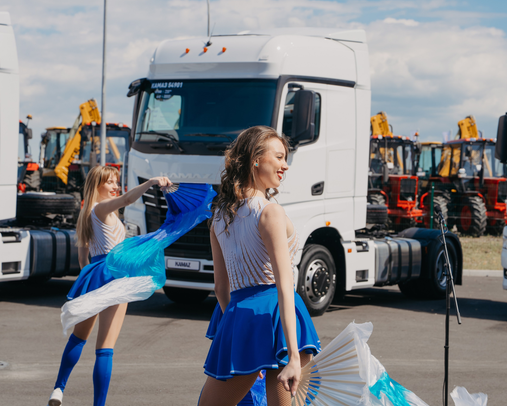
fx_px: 1185
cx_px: 289
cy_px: 203
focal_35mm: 79
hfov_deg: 24.1
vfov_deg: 19.4
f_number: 6.3
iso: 100
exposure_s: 1/400
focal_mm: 70
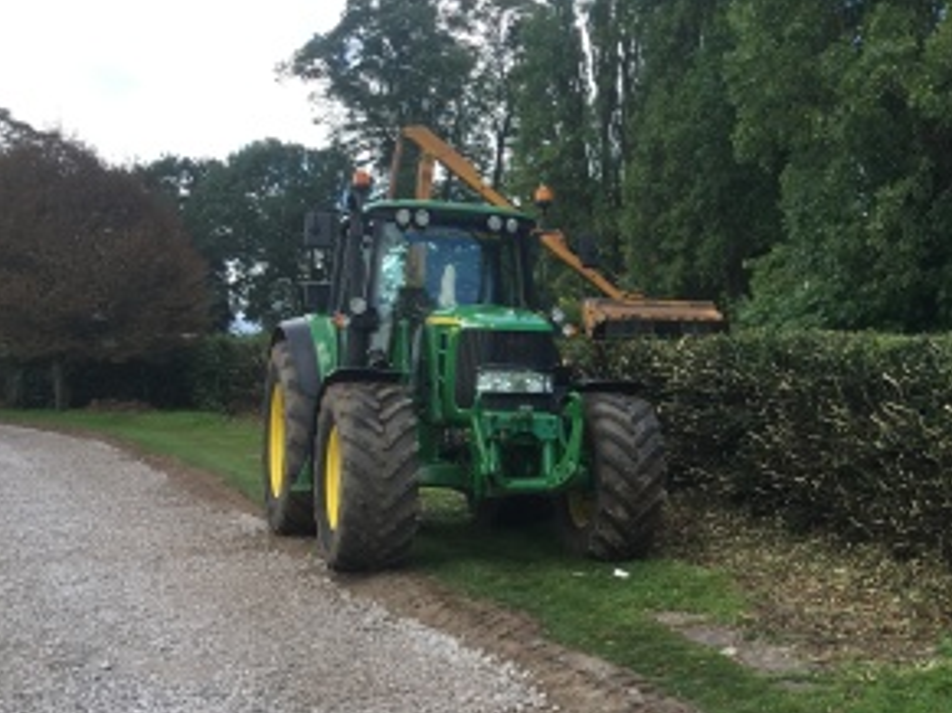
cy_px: 402
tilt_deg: +0.1
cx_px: 821
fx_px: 1402
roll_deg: -3.0
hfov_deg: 35.7
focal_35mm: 51
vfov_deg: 28.5
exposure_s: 1/373
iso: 25
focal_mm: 4.15
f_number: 2.2
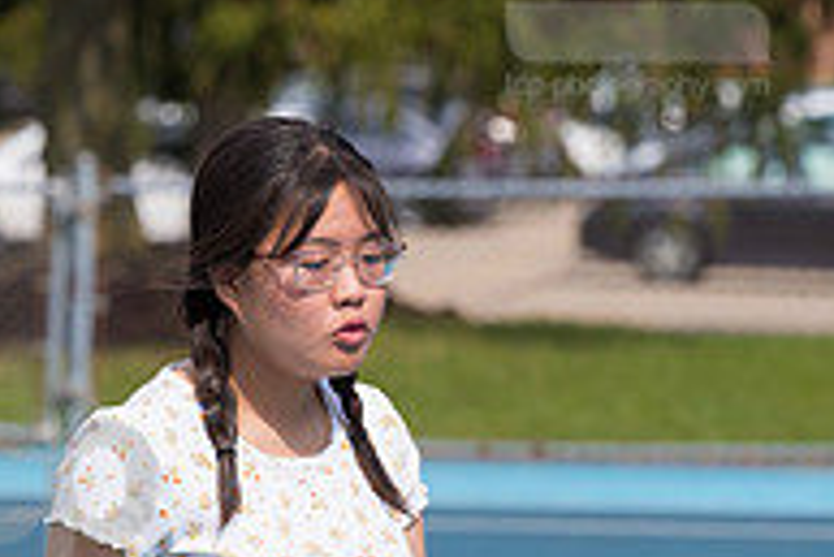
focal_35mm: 466
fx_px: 10803
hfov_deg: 4.4
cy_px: 542
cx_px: 26
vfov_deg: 3.0
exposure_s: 1/1250
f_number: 5.6
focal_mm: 155
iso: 250
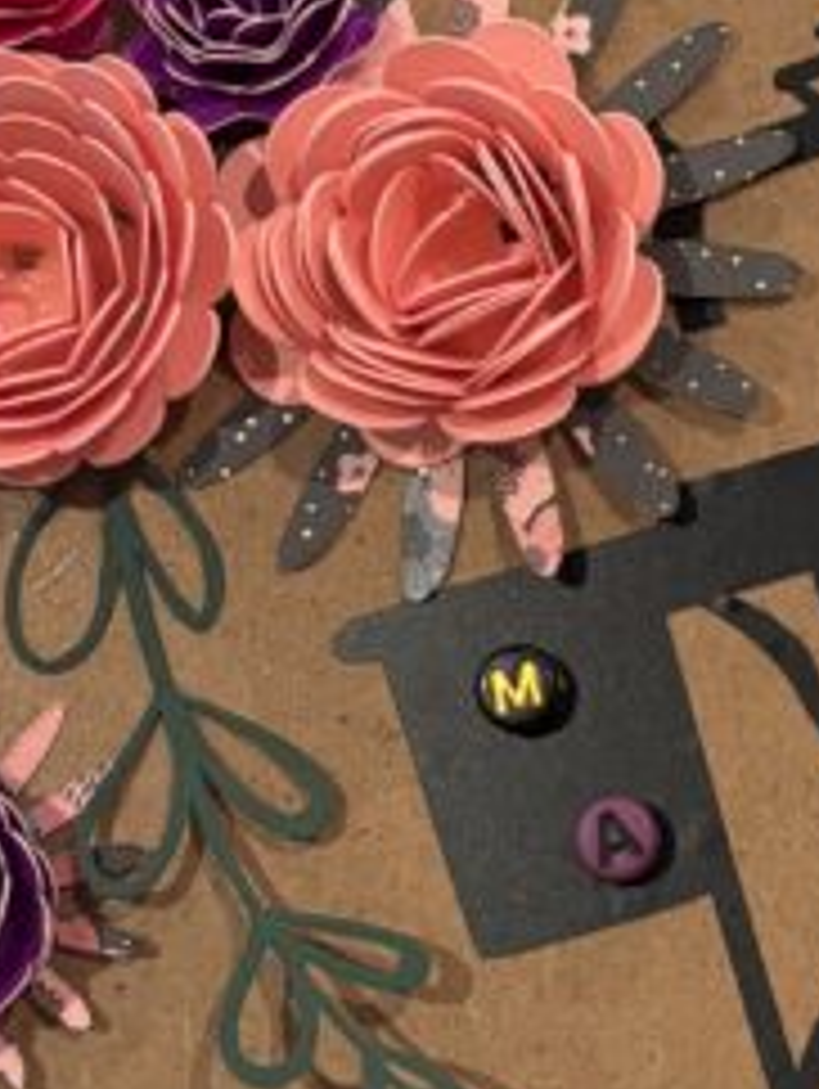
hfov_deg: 13.4
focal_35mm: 110
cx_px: 670
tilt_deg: -47.9
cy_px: 495
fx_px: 3464
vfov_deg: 17.9
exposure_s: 1/50
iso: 250
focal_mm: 5.96
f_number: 1.6
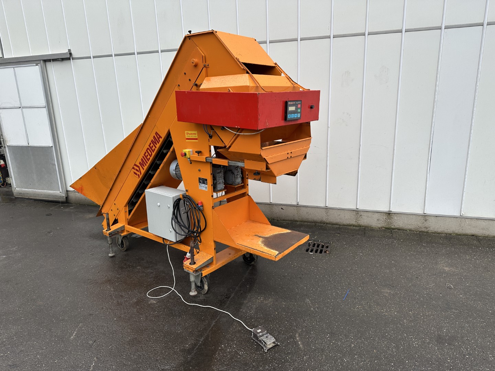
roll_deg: +1.0
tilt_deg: -12.7
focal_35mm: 24
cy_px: 186
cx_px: 248
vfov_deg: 56.8
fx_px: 343
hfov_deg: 71.6
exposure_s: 1/242
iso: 64
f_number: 1.78
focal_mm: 6.86
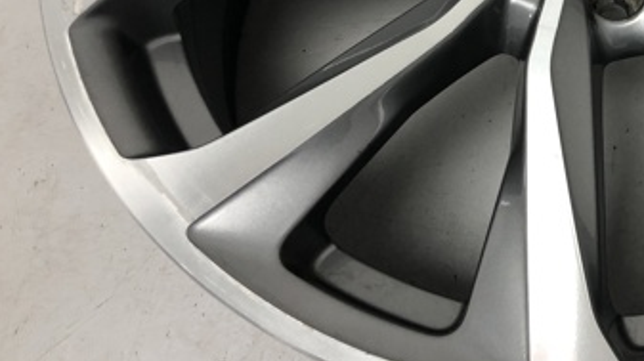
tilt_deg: -65.0
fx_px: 990
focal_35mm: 58
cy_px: 46
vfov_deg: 20.3
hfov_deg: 33.9
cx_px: 589
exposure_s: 1/25
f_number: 1.8
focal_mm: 4
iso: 32
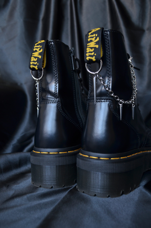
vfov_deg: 57.3
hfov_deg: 39.8
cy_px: 114
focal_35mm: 33
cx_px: 76
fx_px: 209
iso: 400
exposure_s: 1/25
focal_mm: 22
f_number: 5.6
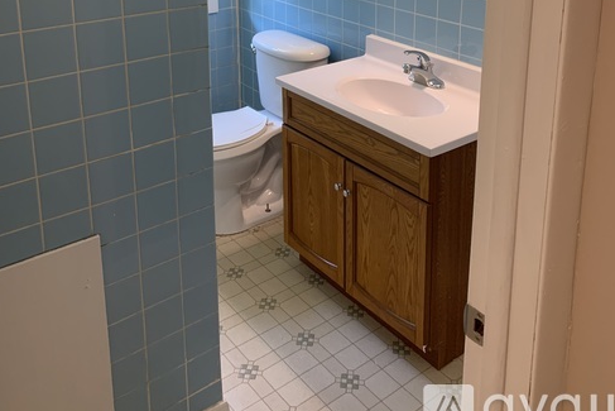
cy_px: 13
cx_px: 312
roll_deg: -0.2
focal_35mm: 37
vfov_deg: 33.3
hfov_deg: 51.9
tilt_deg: -11.6
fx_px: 632
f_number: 1.8
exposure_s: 1/60
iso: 125
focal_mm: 4.25
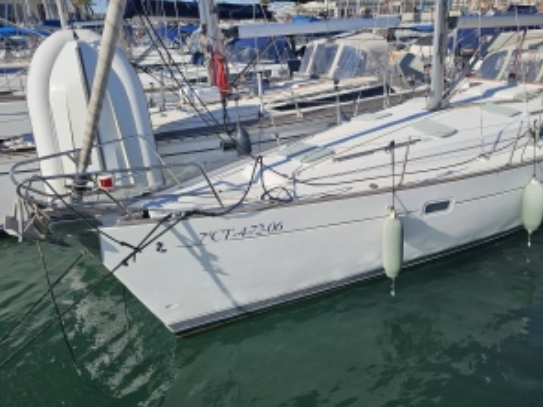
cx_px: 328
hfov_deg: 62.8
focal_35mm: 28
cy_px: 169
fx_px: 439
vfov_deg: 49.5
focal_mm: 6.3
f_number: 1.7
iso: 10
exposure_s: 1/1429
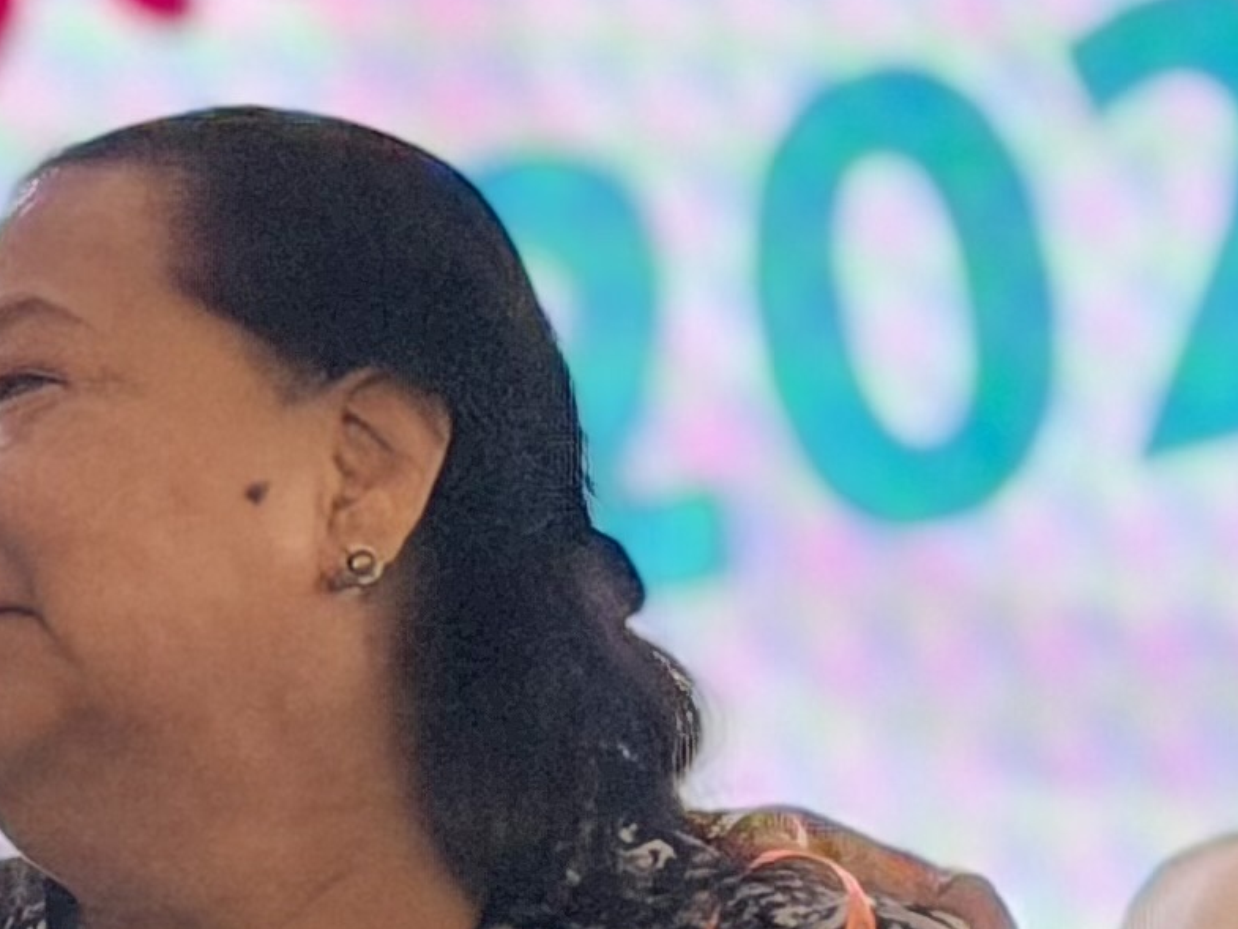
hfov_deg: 8.6
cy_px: 685
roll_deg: +0.6
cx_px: -349
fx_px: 8084
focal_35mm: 226
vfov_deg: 6.6
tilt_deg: +0.9
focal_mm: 6.76
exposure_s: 1/189
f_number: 1.78
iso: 80
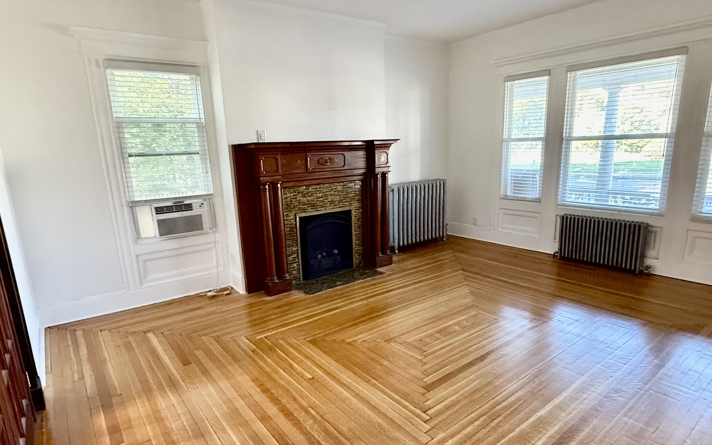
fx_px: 408
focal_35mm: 21
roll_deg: +1.6
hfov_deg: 82.3
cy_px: 239
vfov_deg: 57.2
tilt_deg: -12.7
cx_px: 357
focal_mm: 2.22
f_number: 2.2
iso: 800
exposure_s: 1/60
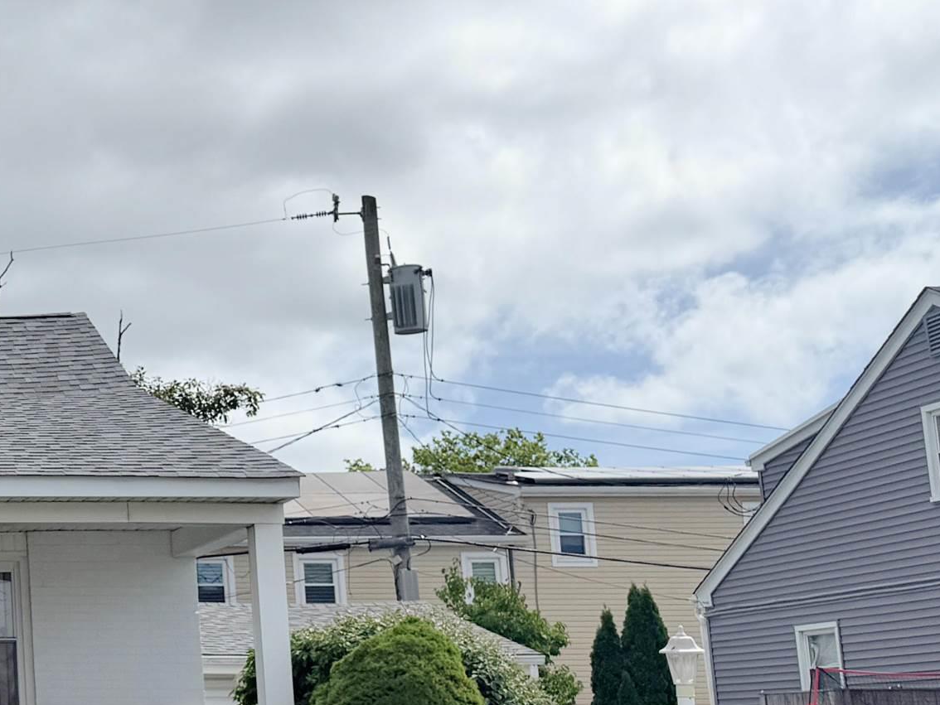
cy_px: 397
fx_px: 1765
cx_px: -324
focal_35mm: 65
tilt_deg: +11.0
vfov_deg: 22.6
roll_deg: +0.4
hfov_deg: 25.2
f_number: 1.78
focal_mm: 6.76
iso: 80
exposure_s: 1/14286
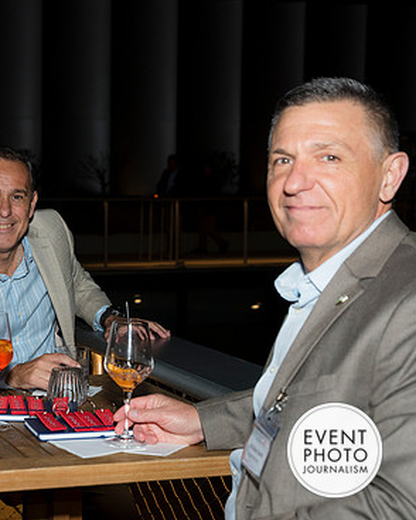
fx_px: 1140
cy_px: 271
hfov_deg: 20.2
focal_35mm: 74
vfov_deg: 25.7
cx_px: 20
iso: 800
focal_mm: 50
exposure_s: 1/125
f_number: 5
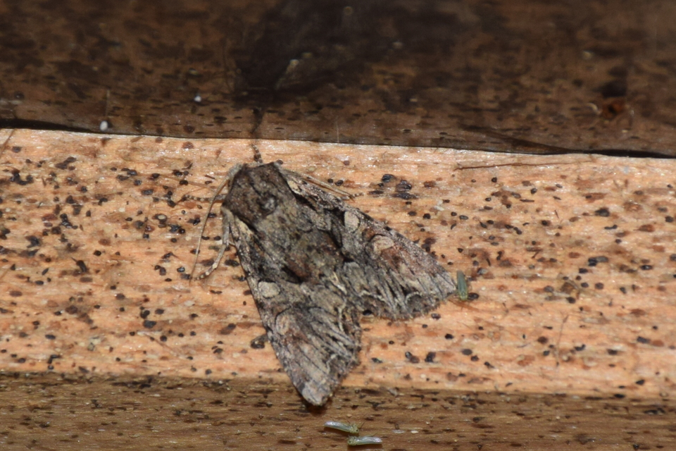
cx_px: 338
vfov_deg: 6.5
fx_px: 3943
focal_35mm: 210
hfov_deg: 9.8
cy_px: 226
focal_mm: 140
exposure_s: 1/60
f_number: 5.6
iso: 320
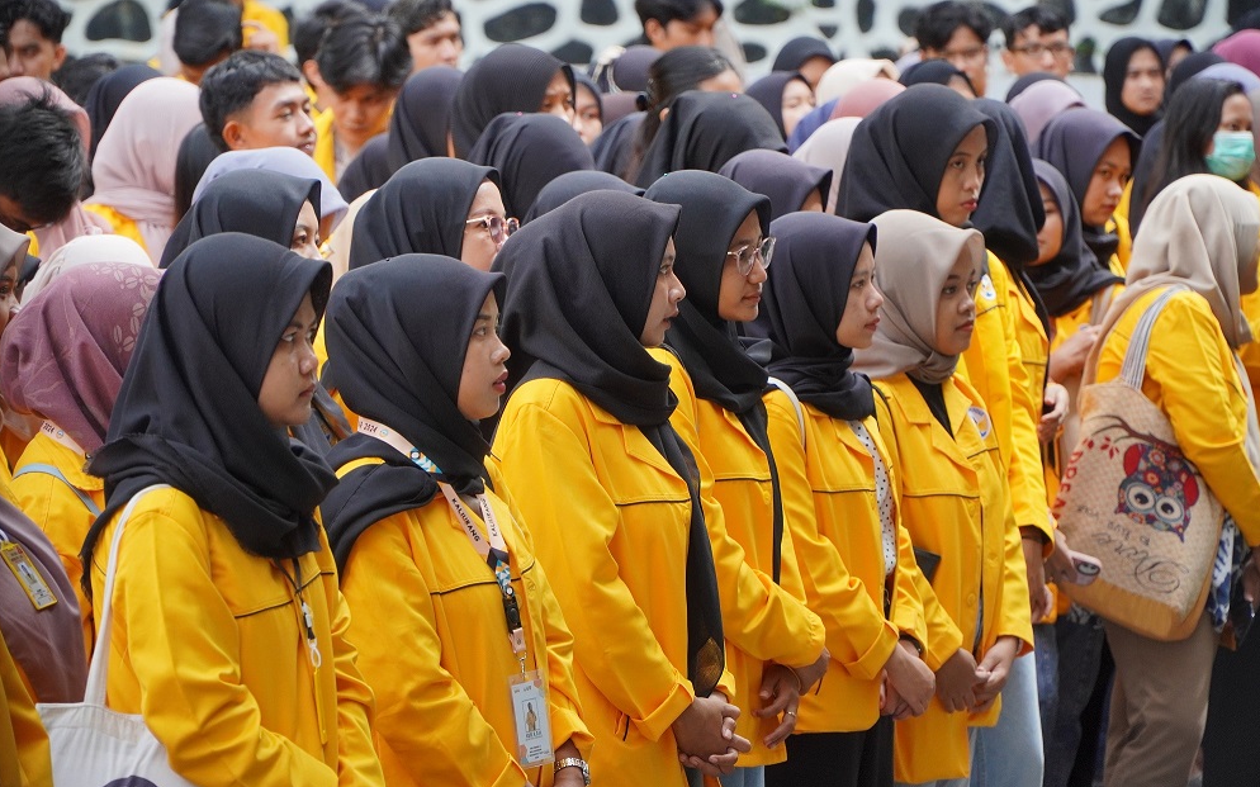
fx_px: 5546
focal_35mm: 162
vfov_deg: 8.1
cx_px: 629
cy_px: 380
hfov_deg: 13.0
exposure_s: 1/1600
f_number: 4.5
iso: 800
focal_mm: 105
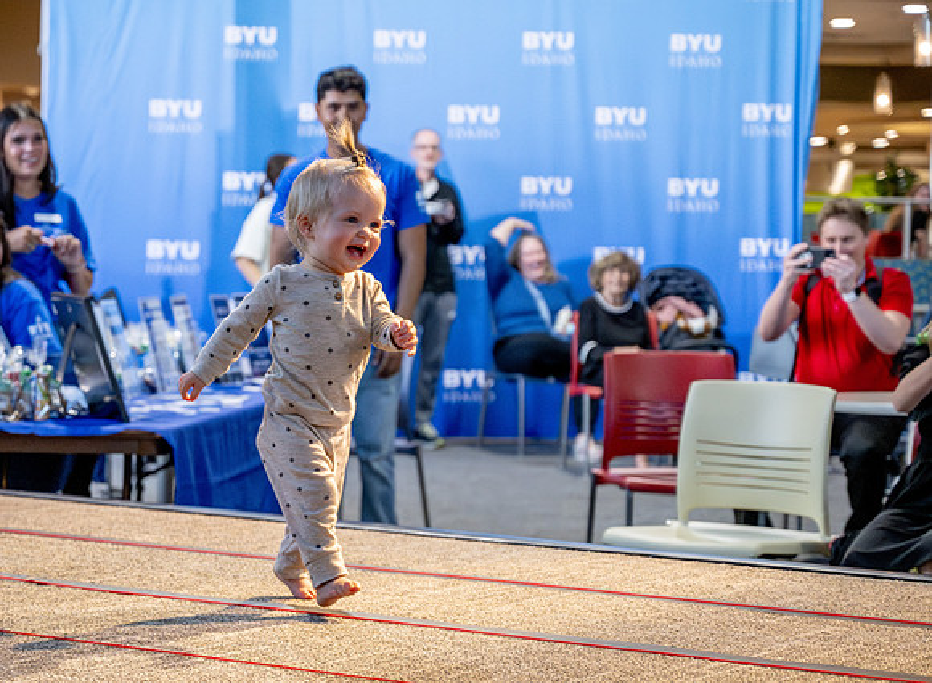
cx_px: 227
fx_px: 2740
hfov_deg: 19.2
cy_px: 434
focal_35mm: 103
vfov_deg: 14.2
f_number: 4
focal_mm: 70
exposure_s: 1/320
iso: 3200
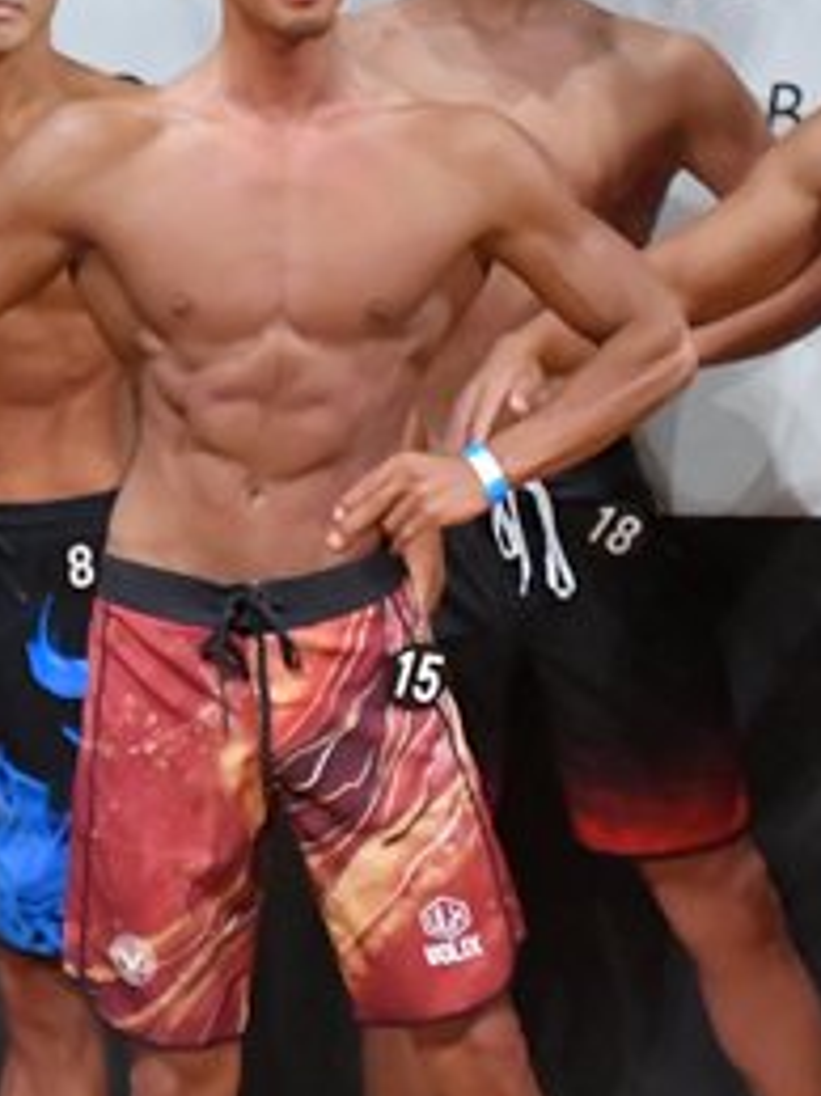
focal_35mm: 734
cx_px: 1526
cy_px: 601
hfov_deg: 2.0
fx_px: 23231
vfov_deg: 2.7
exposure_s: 1/400
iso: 10000
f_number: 5.6
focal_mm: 170
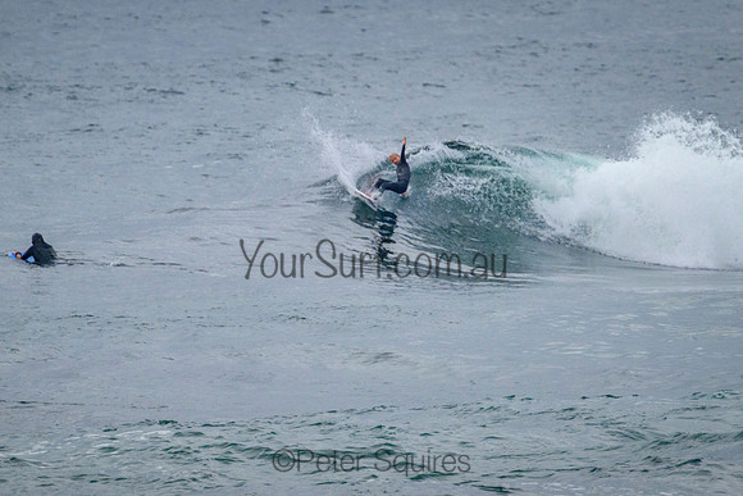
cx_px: 403
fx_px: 22701
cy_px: 207
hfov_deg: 1.9
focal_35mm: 1100
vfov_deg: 1.3
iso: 1800
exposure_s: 1/2000
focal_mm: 800
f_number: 11
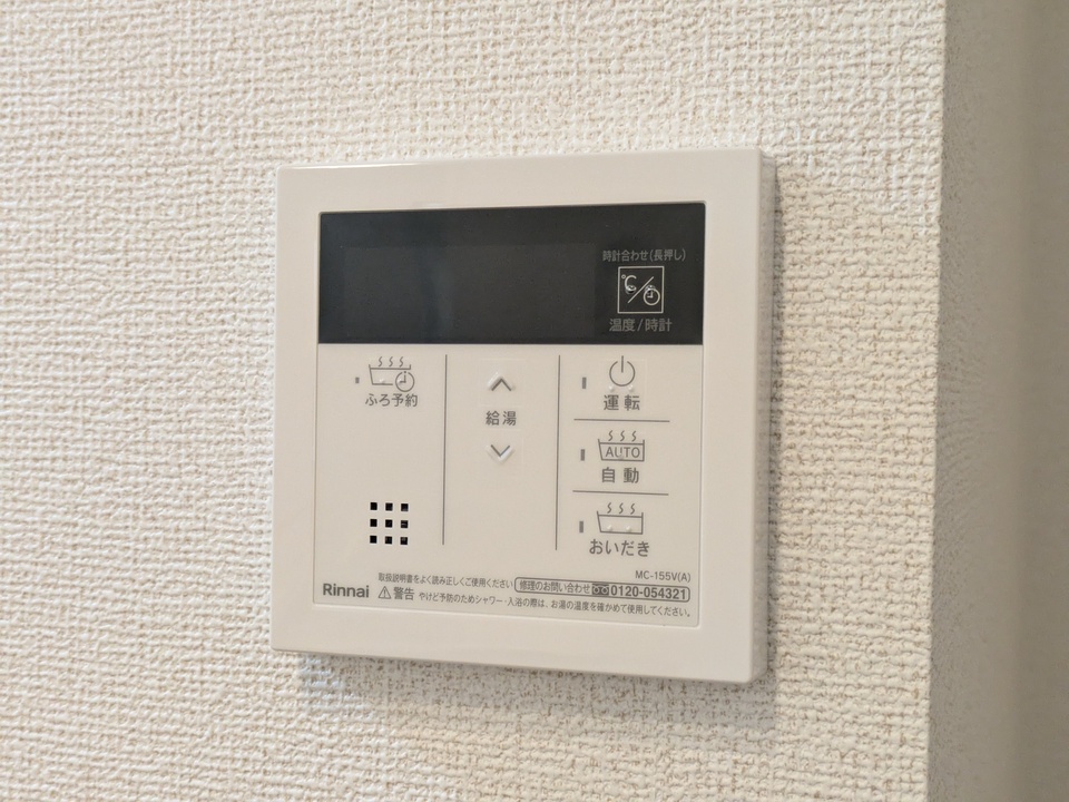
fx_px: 1575
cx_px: 534
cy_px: 401
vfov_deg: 28.6
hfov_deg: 37.5
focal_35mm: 51
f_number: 1.89
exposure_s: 1/120
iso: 612
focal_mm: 5.43
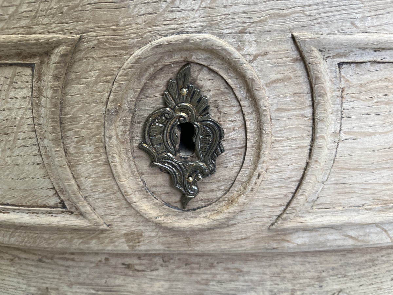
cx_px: 196
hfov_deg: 67.3
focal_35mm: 26
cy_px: 148
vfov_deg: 53.1
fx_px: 295
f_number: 1.6
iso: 125
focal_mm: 5.1
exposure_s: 1/100
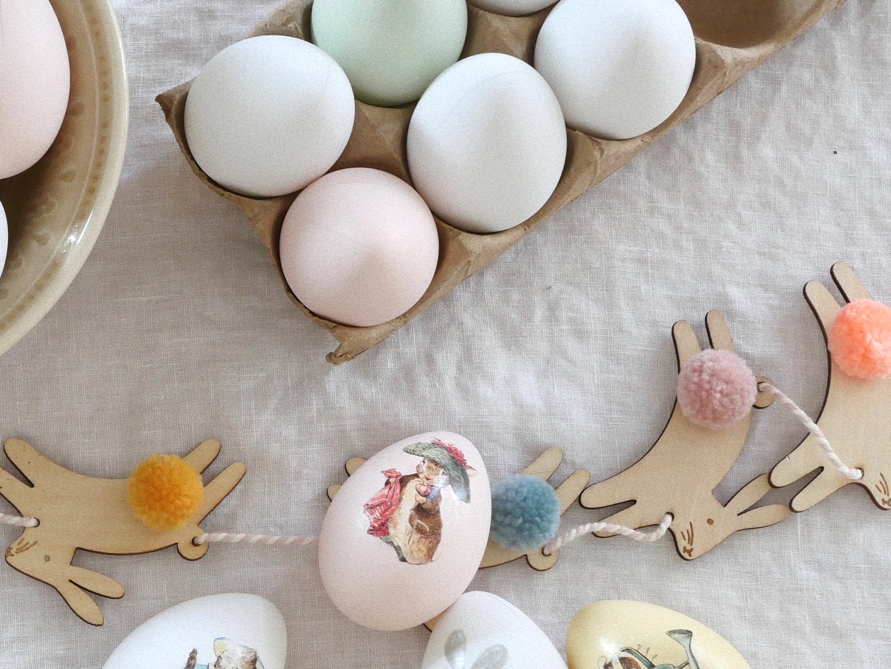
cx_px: 159
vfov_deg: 13.7
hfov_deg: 18.0
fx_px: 2780
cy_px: 437
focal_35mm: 108
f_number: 5
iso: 800
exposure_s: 1/60
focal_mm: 25
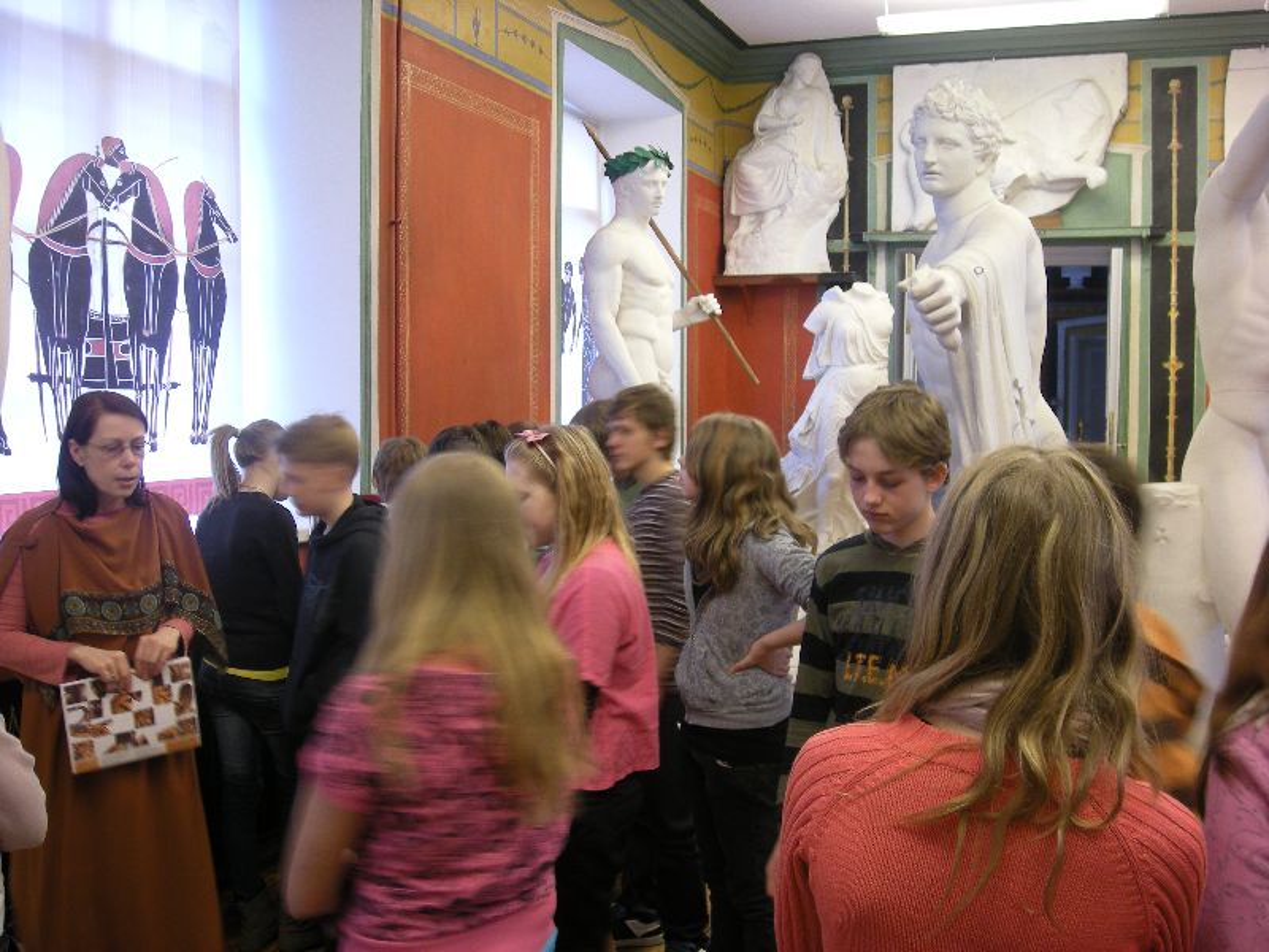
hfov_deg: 52.6
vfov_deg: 40.7
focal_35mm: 35
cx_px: 634
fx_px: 1283
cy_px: 476
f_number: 2.8
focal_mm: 5.7
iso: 91
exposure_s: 1/7.9
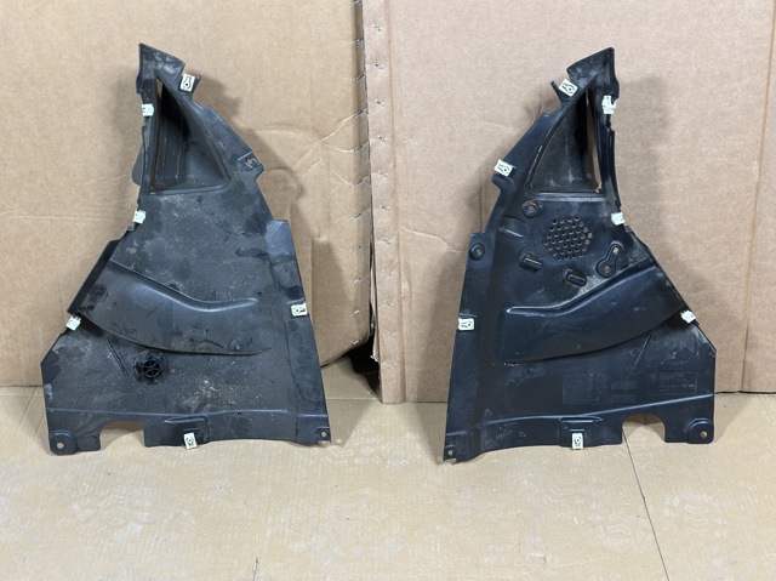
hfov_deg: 39.7
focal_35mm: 48
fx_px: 1075
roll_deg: +1.0
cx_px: 388
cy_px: 290
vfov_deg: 30.2
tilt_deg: -29.0
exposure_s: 1/50
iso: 320
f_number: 1.78
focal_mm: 6.86
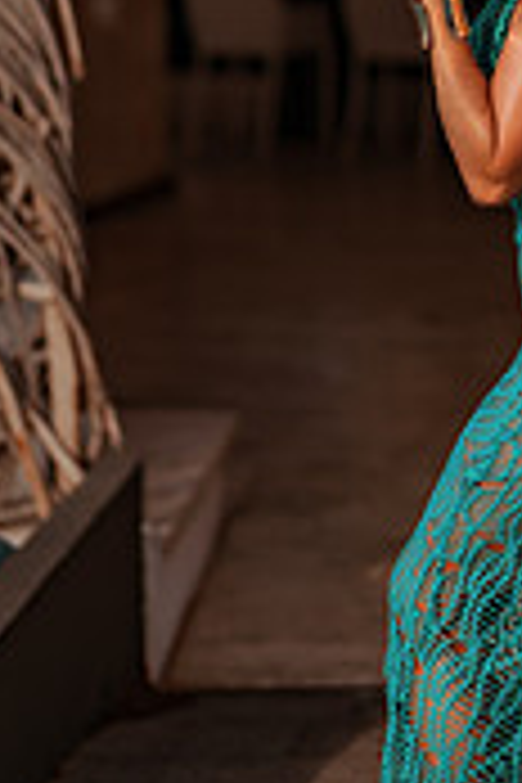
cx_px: 585
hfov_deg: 9.1
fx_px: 3262
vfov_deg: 13.4
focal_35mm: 150
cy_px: -126
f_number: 1.4
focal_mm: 58
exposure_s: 1/8000
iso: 80
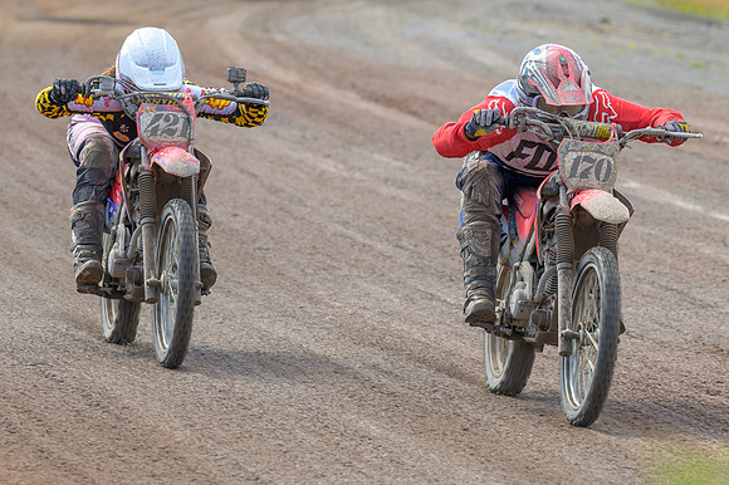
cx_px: 396
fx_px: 8689
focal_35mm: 429
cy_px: 212
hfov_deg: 4.8
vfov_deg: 3.2
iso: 125
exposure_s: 1/500
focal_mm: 190
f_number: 4
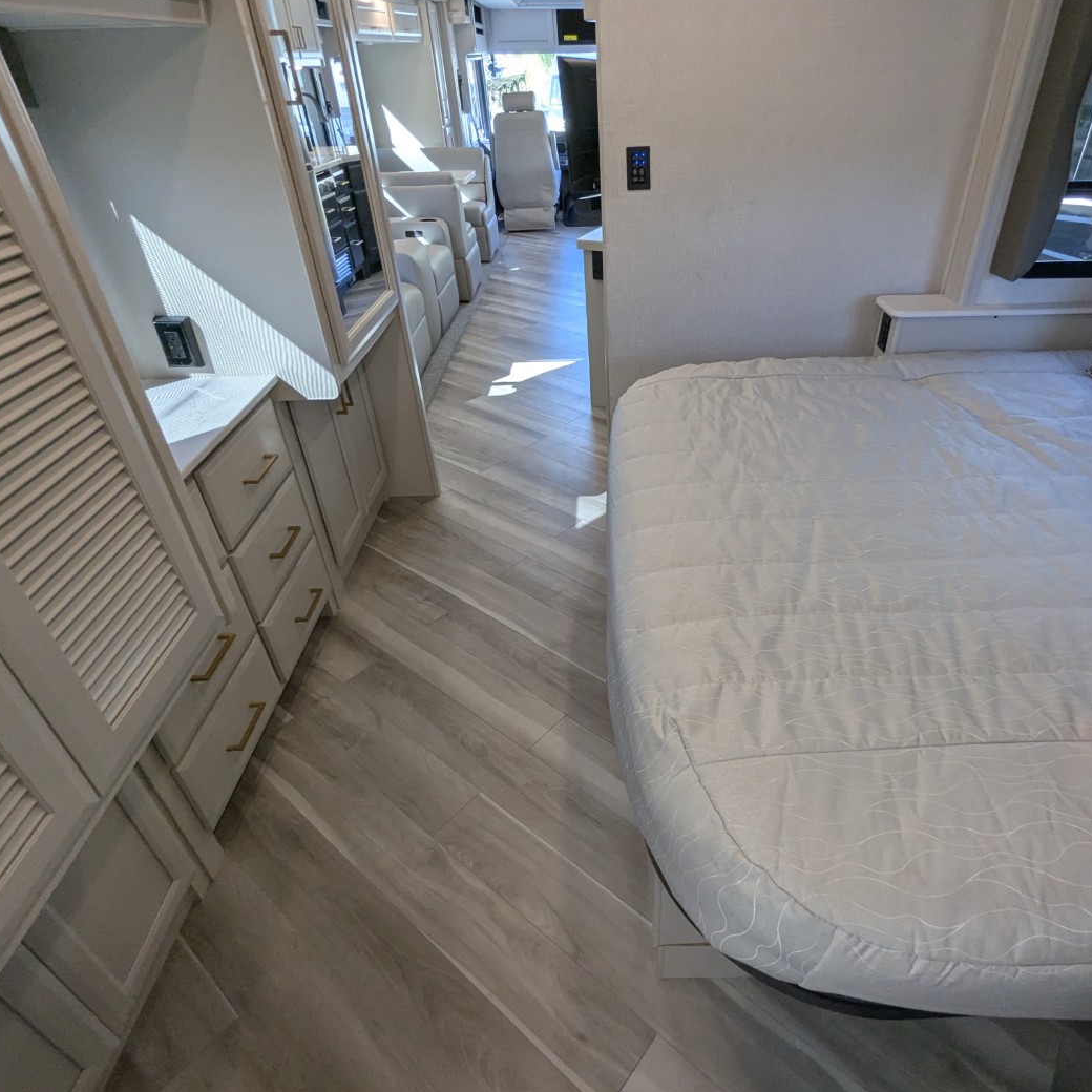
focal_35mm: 19
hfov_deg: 77.3
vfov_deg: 77.7
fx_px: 678
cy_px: 546
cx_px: 620
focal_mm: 2.35
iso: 188
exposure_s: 1/149
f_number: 2.2
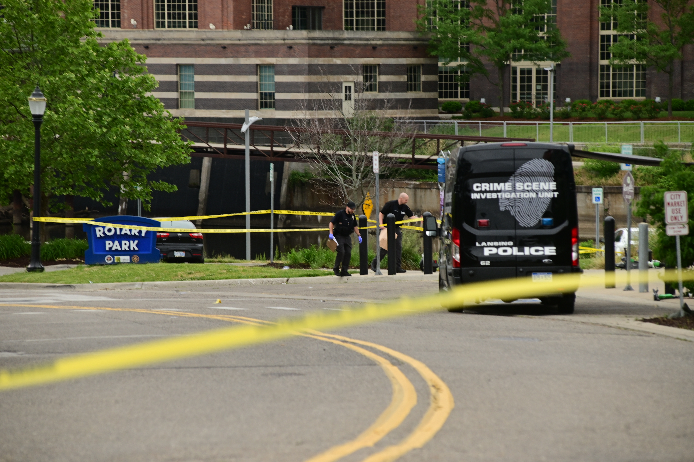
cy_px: 231
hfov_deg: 10.3
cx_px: 347
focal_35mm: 200
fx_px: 3853
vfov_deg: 6.9
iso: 800
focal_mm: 200
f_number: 6.3
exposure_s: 1/400
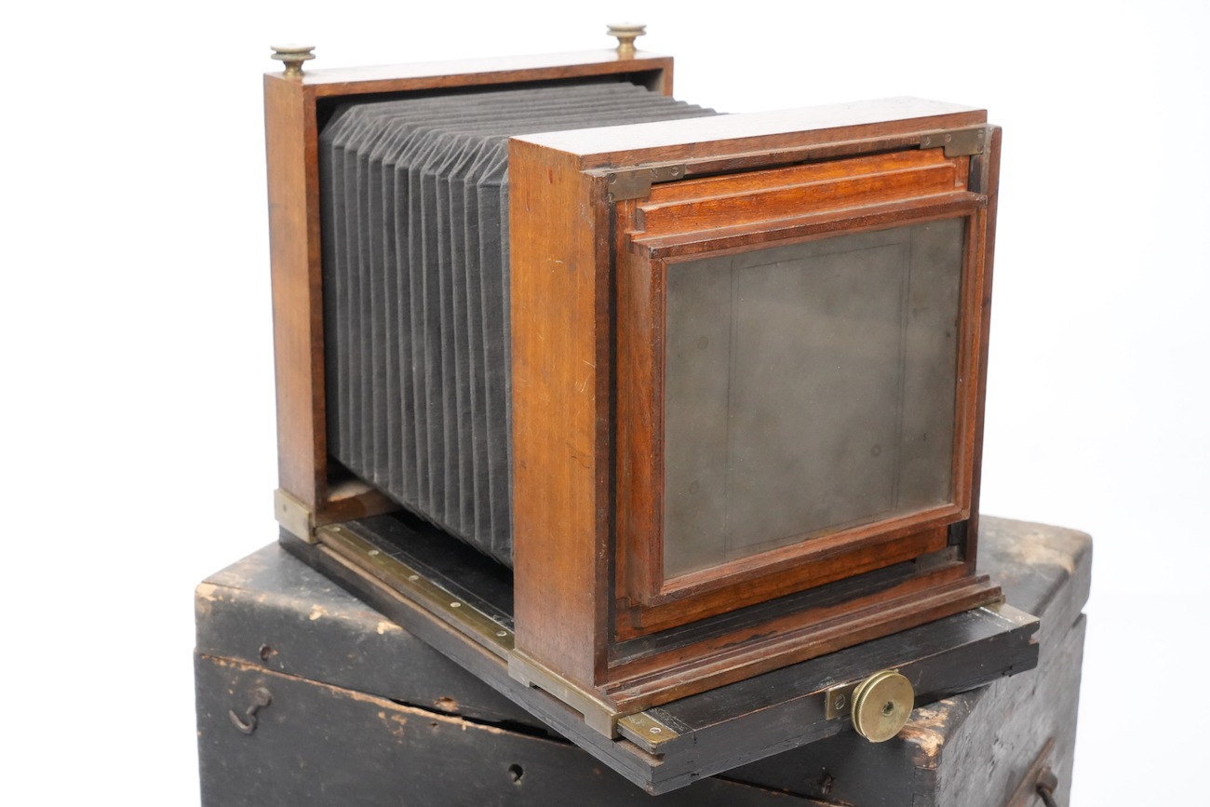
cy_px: 404
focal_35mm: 57
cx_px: 605
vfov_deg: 23.8
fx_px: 1916
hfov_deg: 35.0
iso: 6400
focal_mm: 57
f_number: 11
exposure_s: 1/160
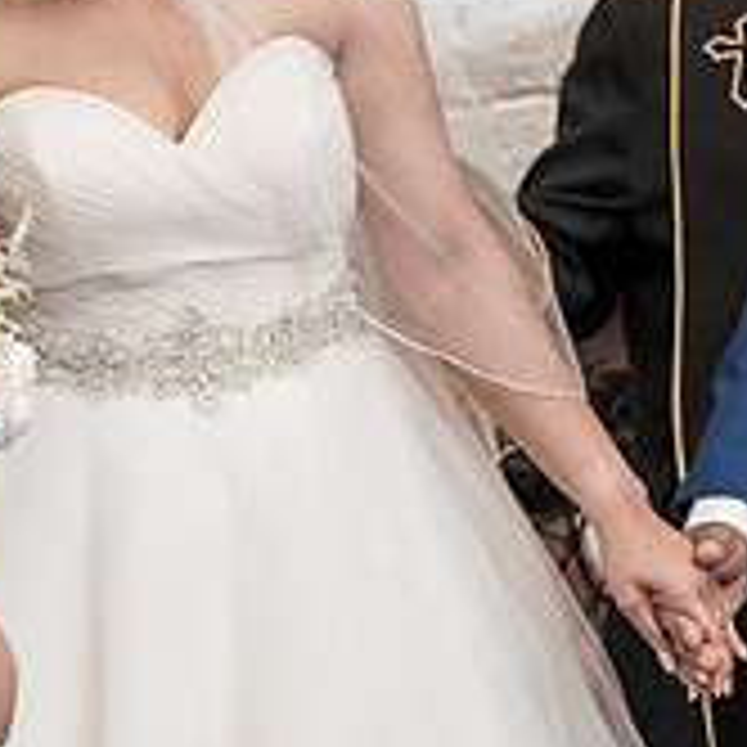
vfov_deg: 3.7
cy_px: 117
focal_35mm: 473
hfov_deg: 3.7
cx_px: 496
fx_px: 11548
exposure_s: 1/100
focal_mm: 139
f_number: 4
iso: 2000
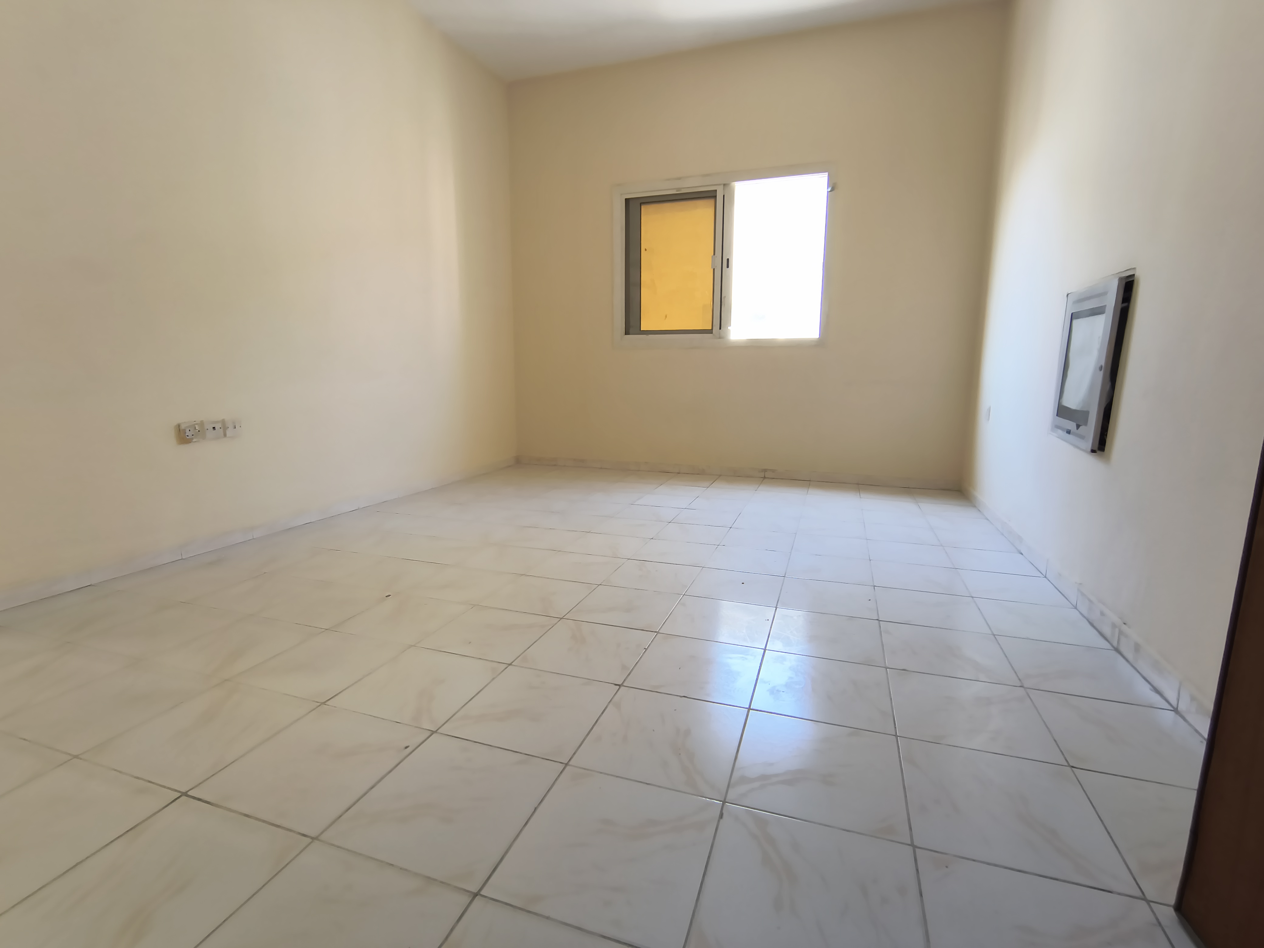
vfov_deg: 94.5
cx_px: 632
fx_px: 438
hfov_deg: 110.5
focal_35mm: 12
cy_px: 474
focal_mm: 2.13
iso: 143
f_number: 2.2
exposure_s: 1/50
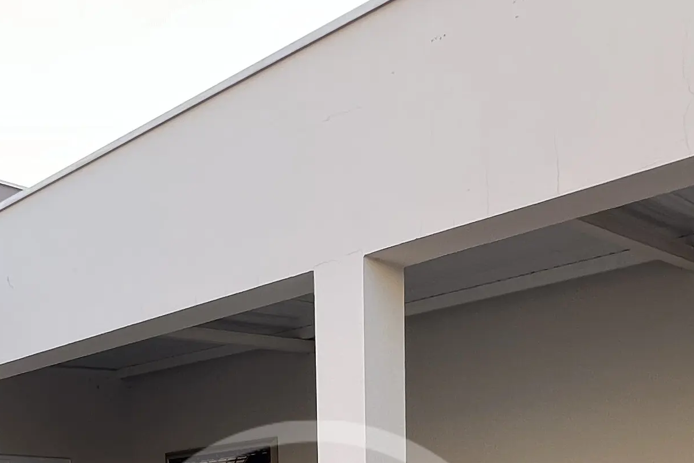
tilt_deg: -6.8
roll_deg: +1.8
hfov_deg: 43.6
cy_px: 646
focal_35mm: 45
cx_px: 315
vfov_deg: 24.8
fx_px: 868
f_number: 1.8
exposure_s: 1/99
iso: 32
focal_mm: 1.57
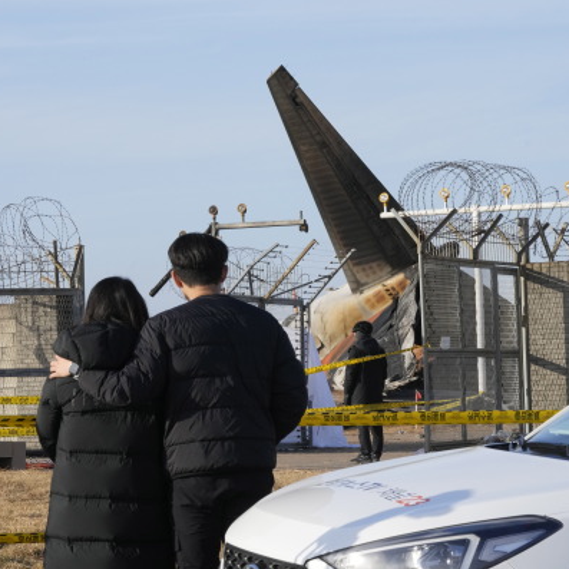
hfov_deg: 11.1
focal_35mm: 158
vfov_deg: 11.1
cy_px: 284
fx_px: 2938
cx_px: 272
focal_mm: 123
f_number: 18
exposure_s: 1/800
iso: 2000
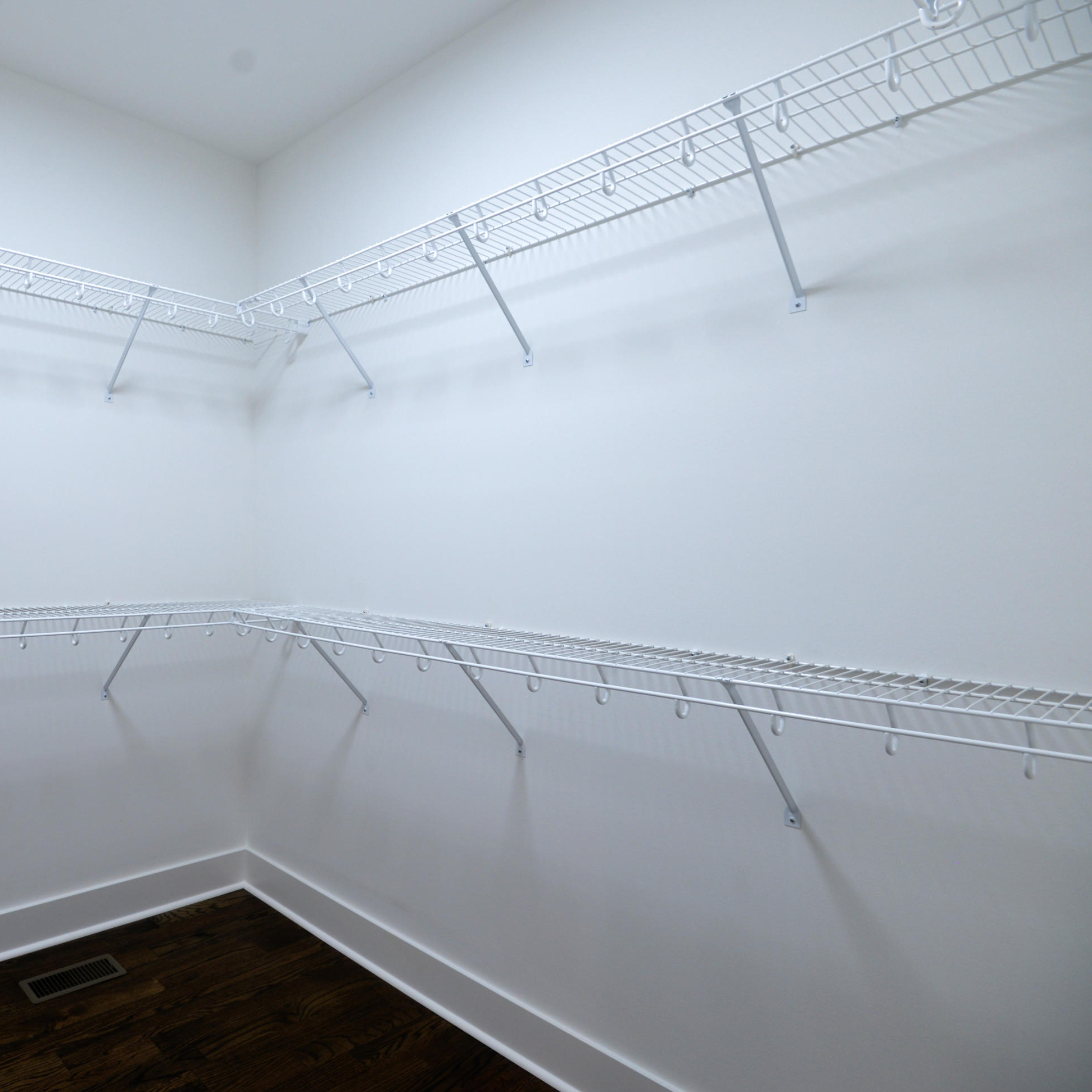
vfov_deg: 72.1
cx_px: 261
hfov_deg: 67.1
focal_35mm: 21
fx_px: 749
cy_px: 541
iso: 400
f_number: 5
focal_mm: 16
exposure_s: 1/100
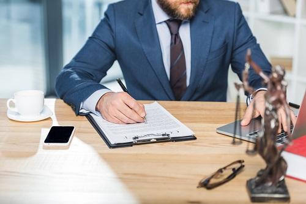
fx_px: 697
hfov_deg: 24.8
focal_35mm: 82
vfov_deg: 16.6
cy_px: 102
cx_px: 153
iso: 100
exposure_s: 1/250
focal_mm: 82
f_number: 2.8
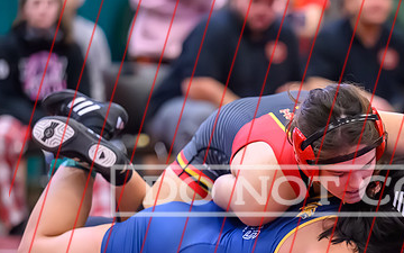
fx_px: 3204
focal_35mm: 291
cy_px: 209
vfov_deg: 4.5
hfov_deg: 7.2
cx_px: 298
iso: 10000
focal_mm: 150
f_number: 2.8
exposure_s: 1/640
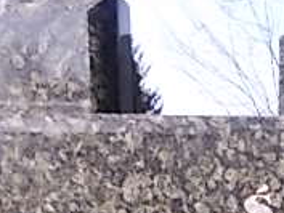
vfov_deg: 14.0
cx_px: 305
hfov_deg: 20.0
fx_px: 772
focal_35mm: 94
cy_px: 378
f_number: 3.2
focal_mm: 4.6
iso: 80
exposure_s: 1/250
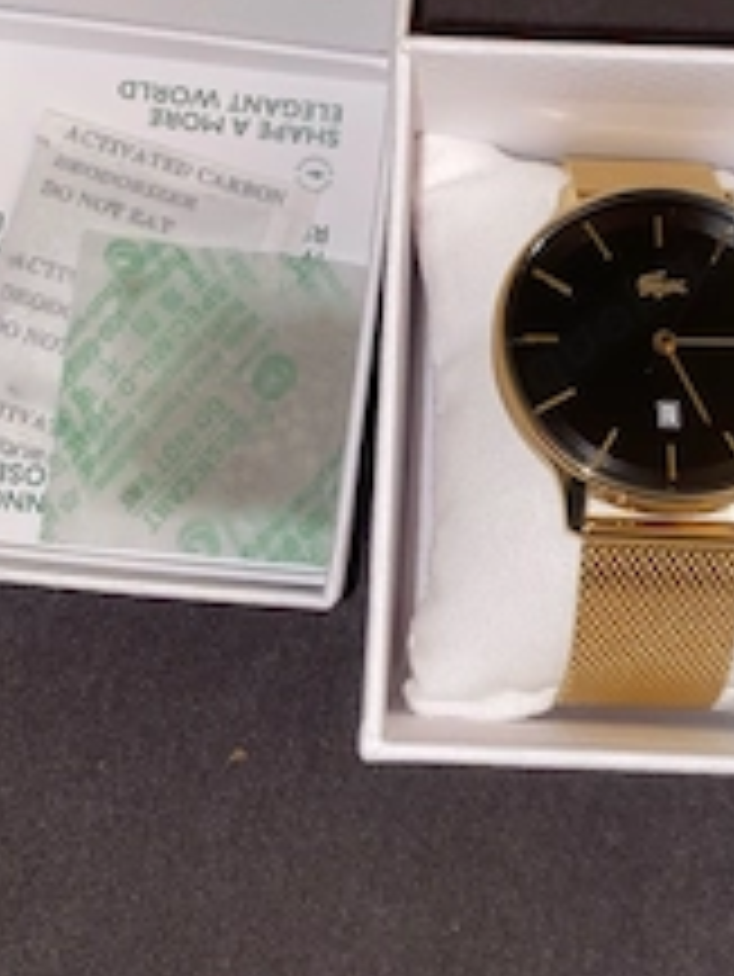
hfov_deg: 30.3
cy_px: 342
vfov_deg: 39.3
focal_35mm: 48
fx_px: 1356
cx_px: 405
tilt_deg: -75.6
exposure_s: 1/16
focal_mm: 4.25
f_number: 1.8
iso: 32
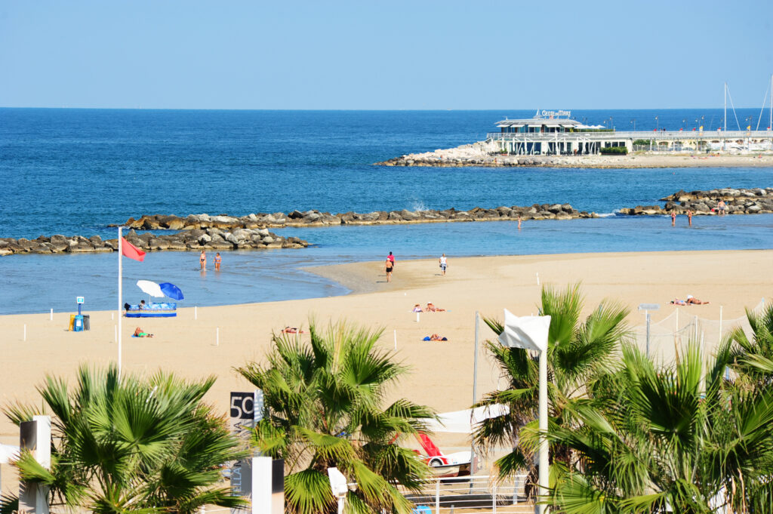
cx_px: 386
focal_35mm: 210
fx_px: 4505
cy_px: 257
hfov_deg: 9.8
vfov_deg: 6.5
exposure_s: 1/500
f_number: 9
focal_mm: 210
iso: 200
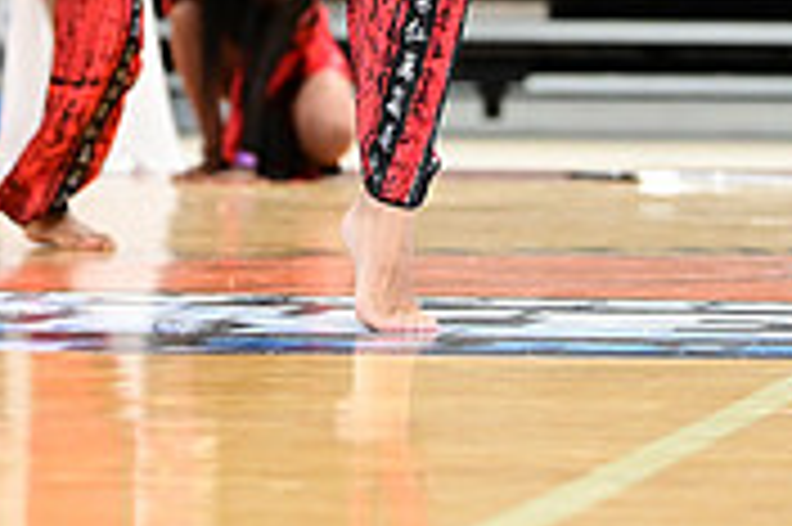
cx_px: 544
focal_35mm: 304
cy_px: -324
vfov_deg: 4.5
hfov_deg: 6.8
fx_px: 6682
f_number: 3.2
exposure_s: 1/1000
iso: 6400
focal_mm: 92
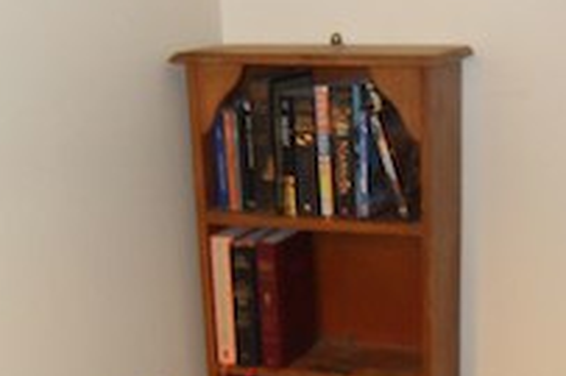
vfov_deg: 19.2
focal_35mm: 69
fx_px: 1084
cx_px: 401
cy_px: 368
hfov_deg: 29.0
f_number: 3.5
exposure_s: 1/45
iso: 400
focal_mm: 6.3
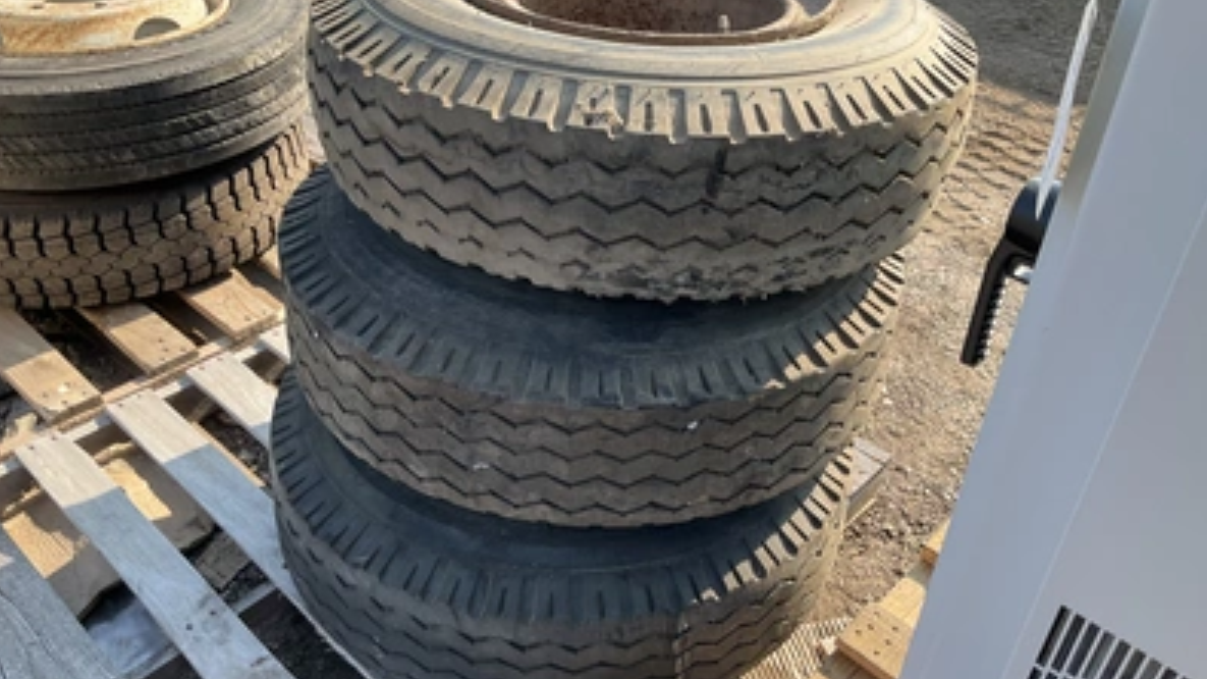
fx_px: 1024
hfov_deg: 61.0
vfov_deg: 36.7
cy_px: 346
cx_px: 602
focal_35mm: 32
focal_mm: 3
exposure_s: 1/465
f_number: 1.8
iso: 25
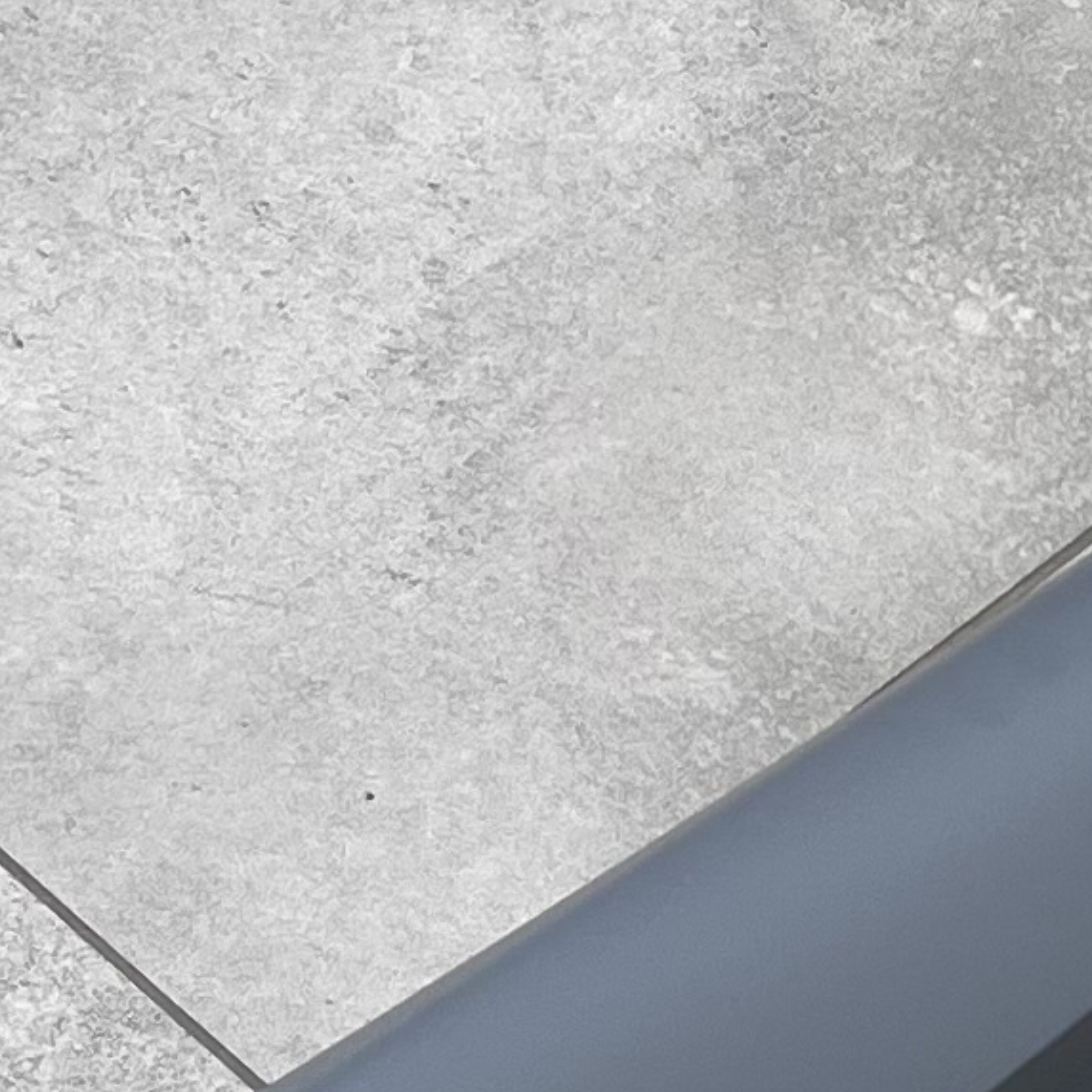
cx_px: 2007
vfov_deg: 10.6
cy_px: 1255
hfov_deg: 10.1
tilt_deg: -55.1
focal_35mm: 162
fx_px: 5782
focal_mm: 5.7
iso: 50
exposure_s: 1/100
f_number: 1.5
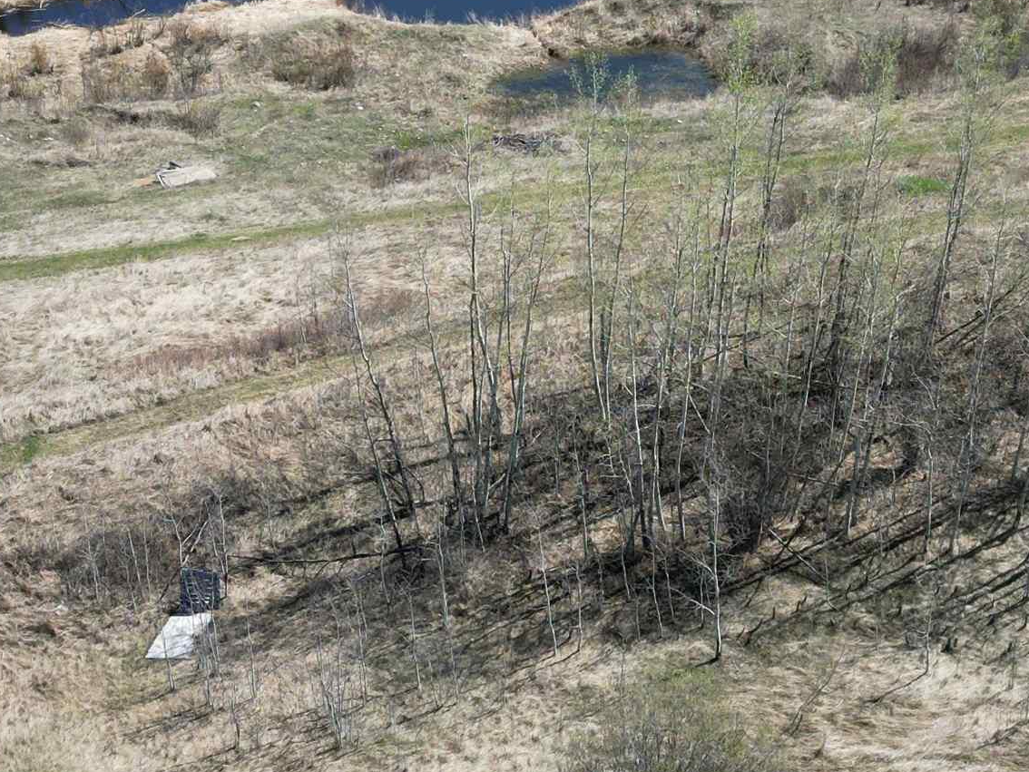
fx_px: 1933
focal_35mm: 65
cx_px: 656
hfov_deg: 29.7
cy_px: 248
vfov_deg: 22.5
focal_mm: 6.72
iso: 140
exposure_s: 1/2500
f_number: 1.7
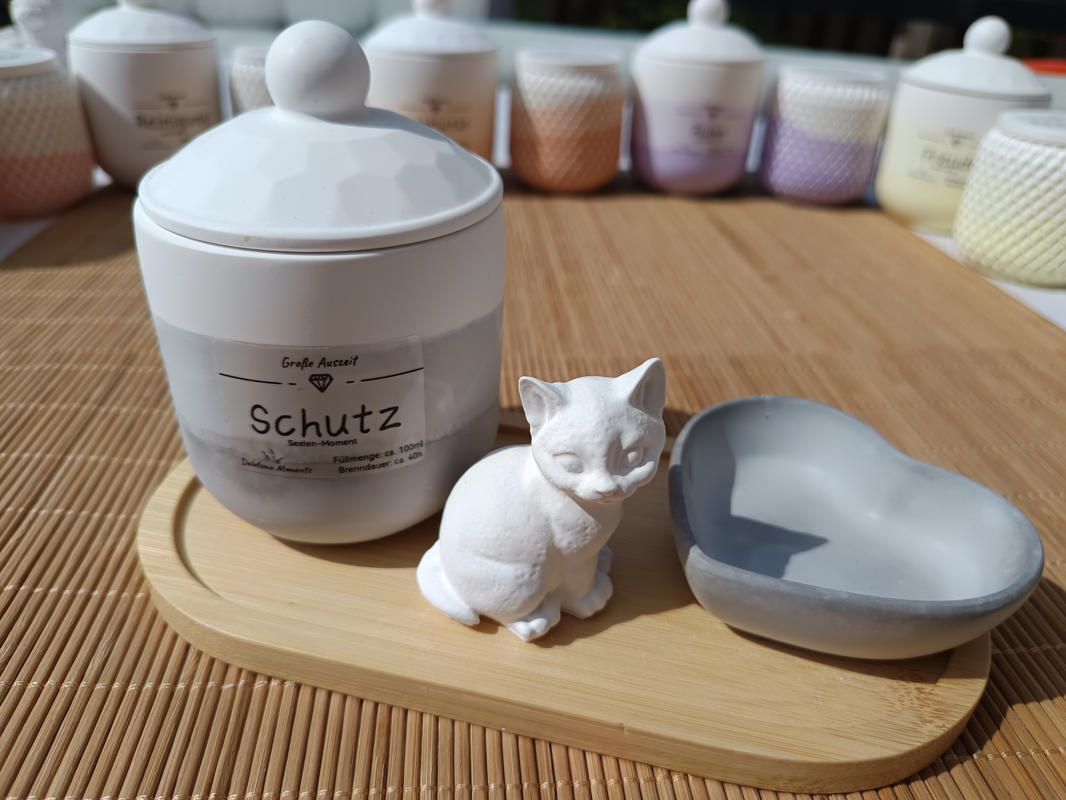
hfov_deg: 71.6
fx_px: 739
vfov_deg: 56.8
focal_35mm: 24
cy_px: 400
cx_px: 533
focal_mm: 5.31
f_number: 1.7
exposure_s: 1/1186
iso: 50
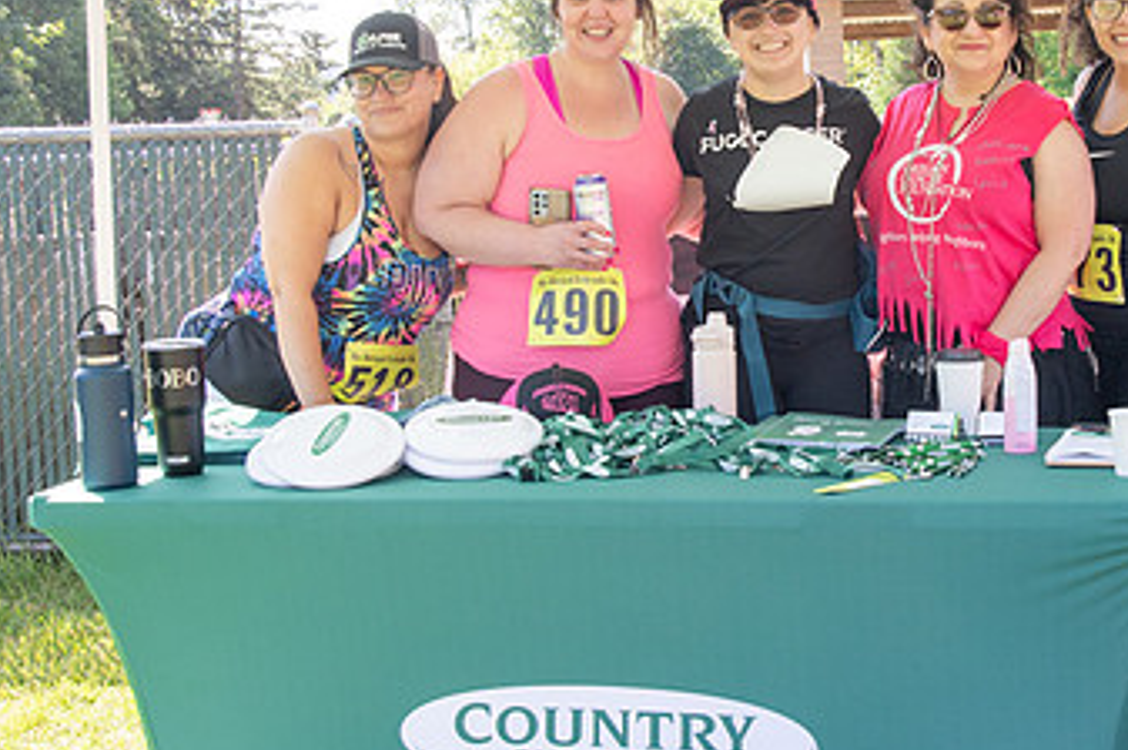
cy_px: 308
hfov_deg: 31.9
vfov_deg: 21.8
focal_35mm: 62
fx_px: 1941
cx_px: 833
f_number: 4
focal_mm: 24
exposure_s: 1/400
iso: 250
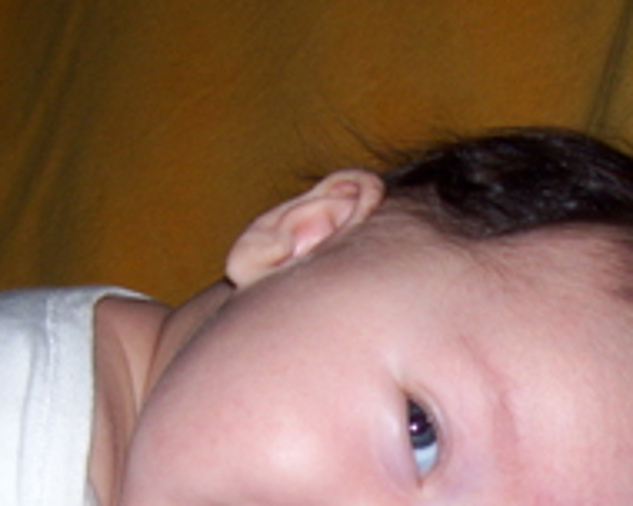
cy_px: 569
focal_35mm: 102
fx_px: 1911
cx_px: 526
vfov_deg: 14.7
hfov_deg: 18.6
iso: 80
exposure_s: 1/60
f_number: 2.7
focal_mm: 6
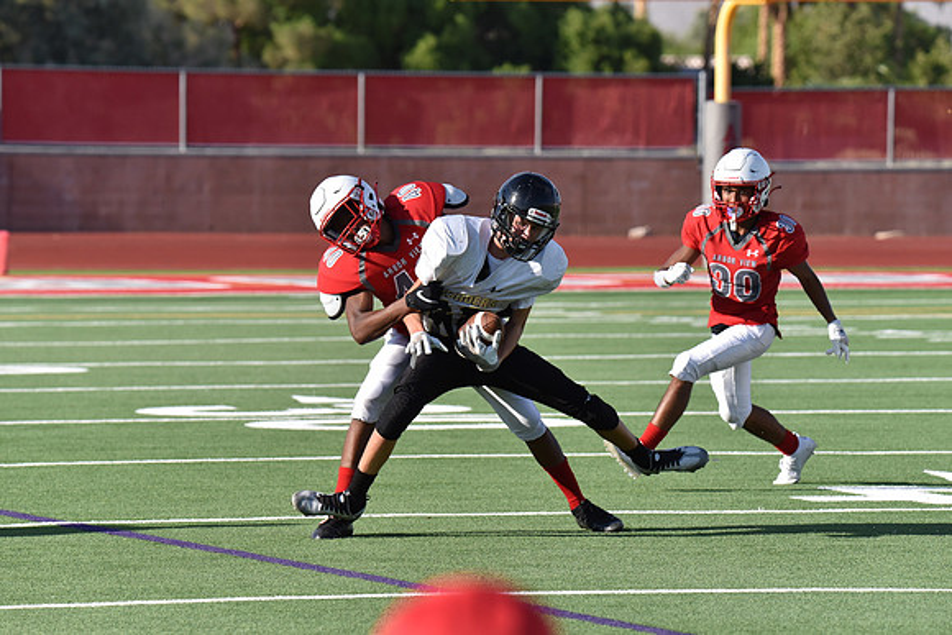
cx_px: 476
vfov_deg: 5.3
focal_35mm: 260
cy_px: 318
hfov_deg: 7.9
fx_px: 6877
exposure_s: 1/3200
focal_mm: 260
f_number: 8
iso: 1100
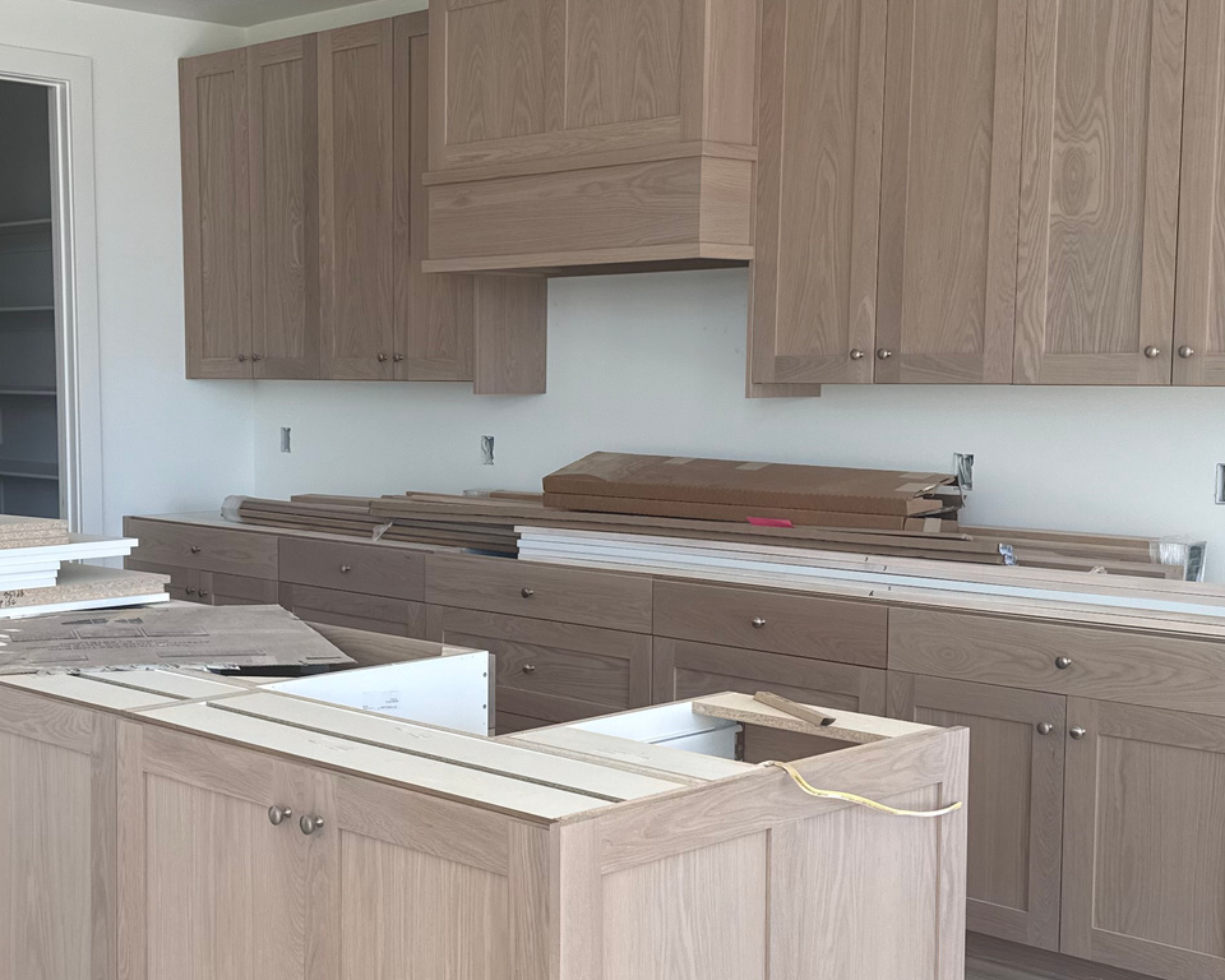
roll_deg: +0.5
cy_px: 550
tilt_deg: -6.0
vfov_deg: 30.2
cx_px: 383
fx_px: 1813
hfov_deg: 36.8
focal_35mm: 50
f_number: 1.78
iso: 64
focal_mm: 6.76
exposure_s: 1/166
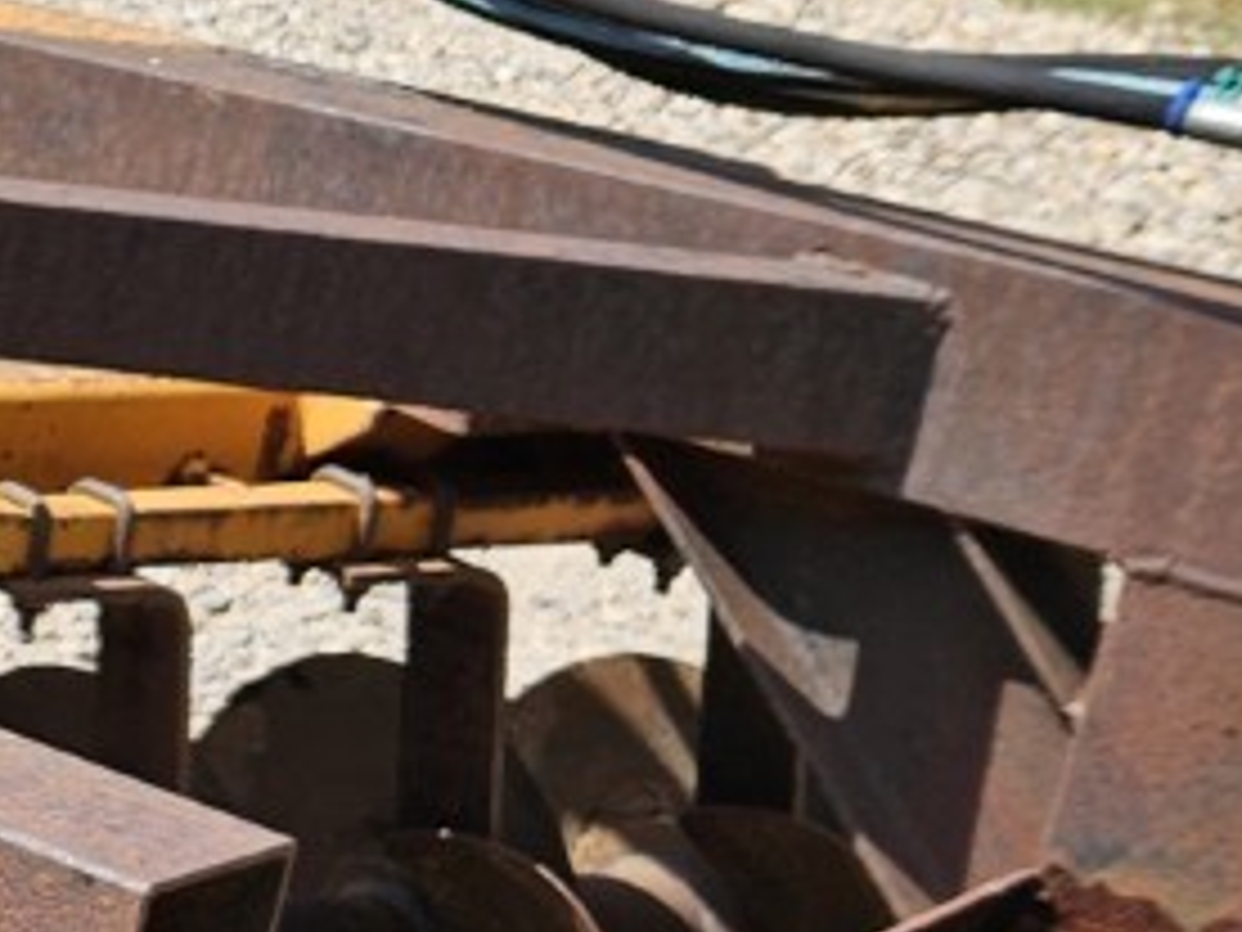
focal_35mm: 120
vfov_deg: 12.2
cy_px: 887
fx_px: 4306
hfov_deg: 13.8
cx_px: -1300
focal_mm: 5.4
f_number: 1.8
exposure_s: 1/1350
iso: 25
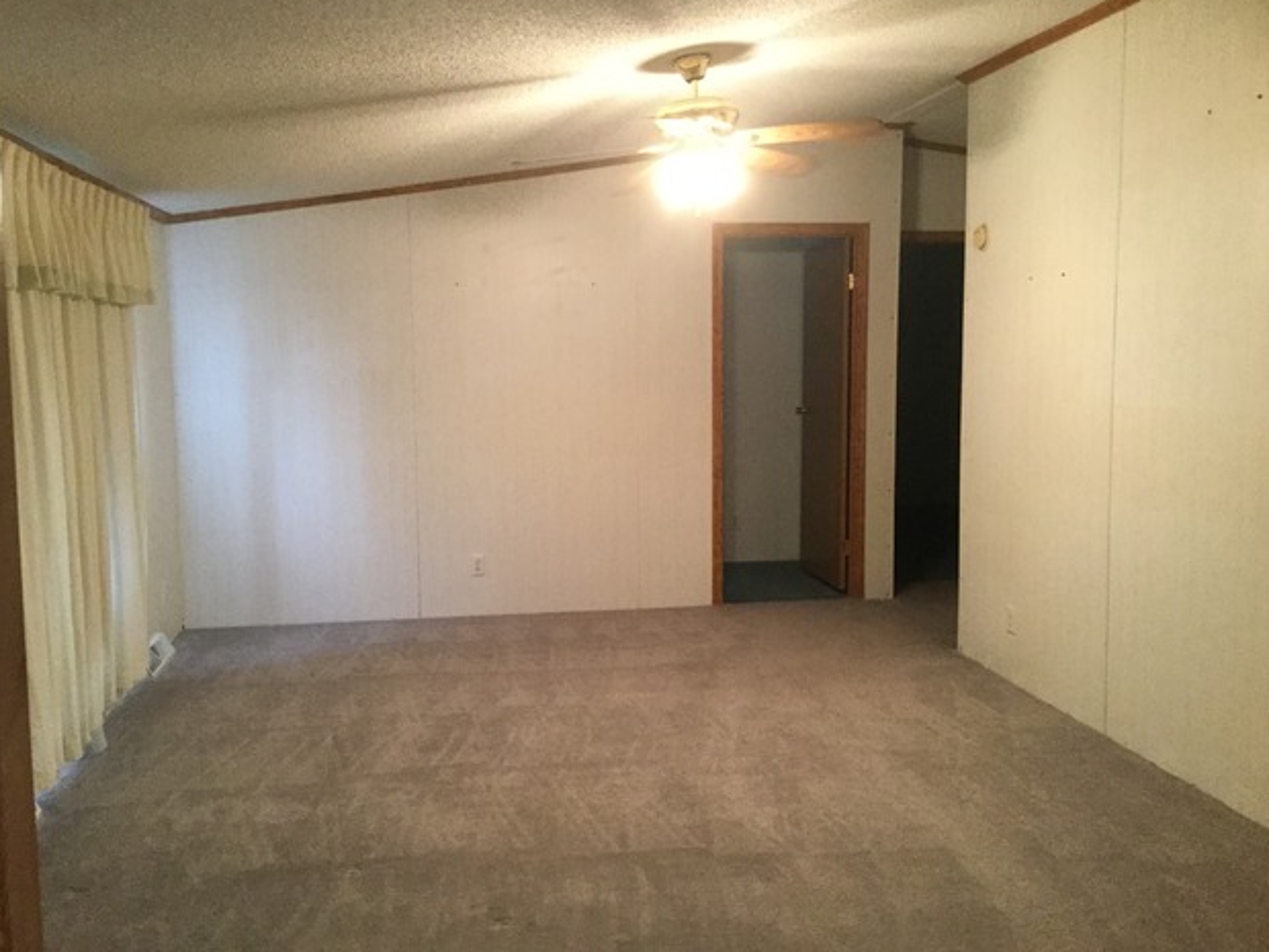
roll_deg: +0.3
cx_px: 616
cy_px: 463
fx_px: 1173
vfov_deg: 44.2
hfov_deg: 56.8
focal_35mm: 32
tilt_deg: -5.9
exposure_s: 1/30
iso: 200
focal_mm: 3.3
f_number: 2.4
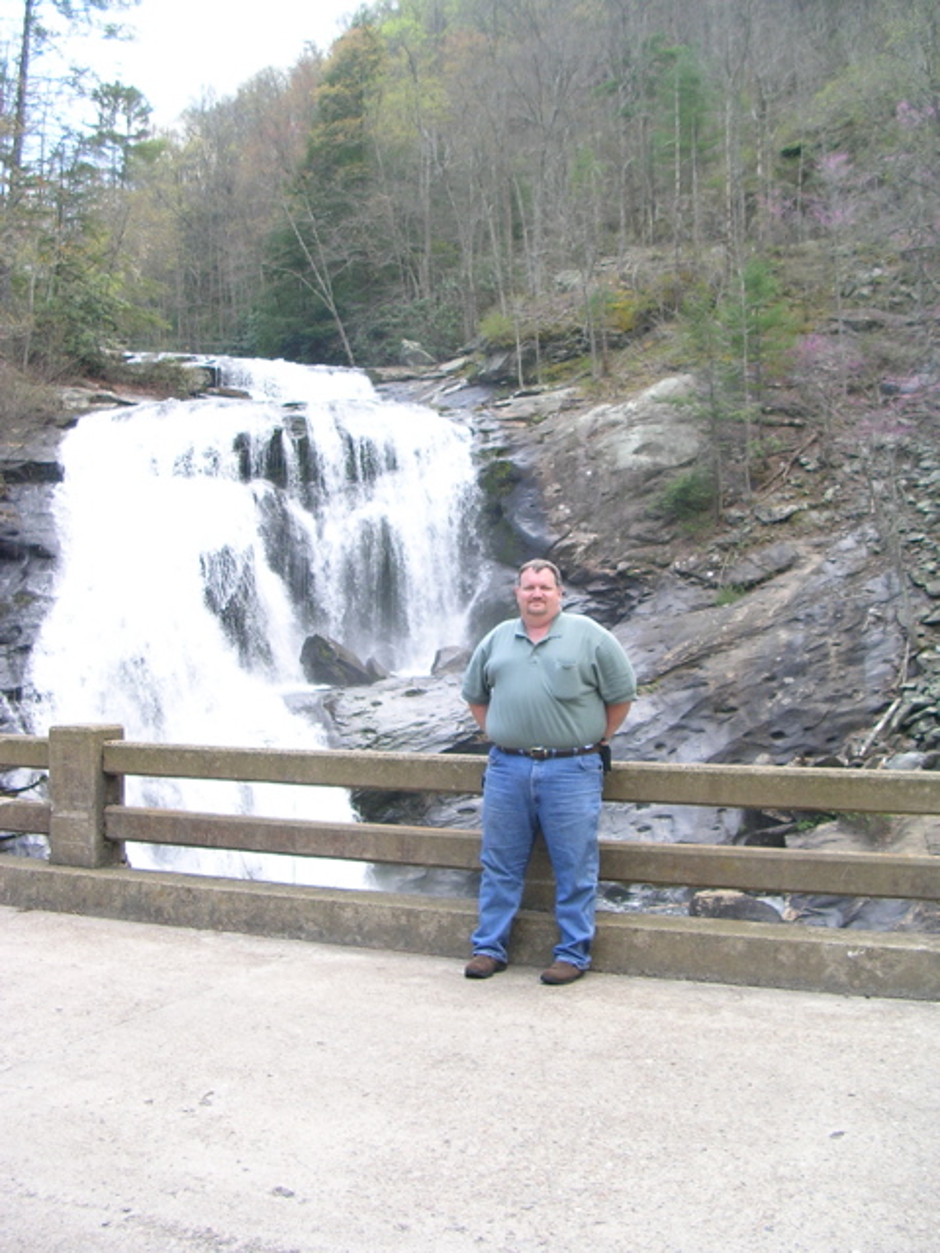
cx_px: 470
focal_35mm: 38
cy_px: 626
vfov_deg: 49.0
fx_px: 1376
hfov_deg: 37.7
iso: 50
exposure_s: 1/132
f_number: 2.8
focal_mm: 5.8
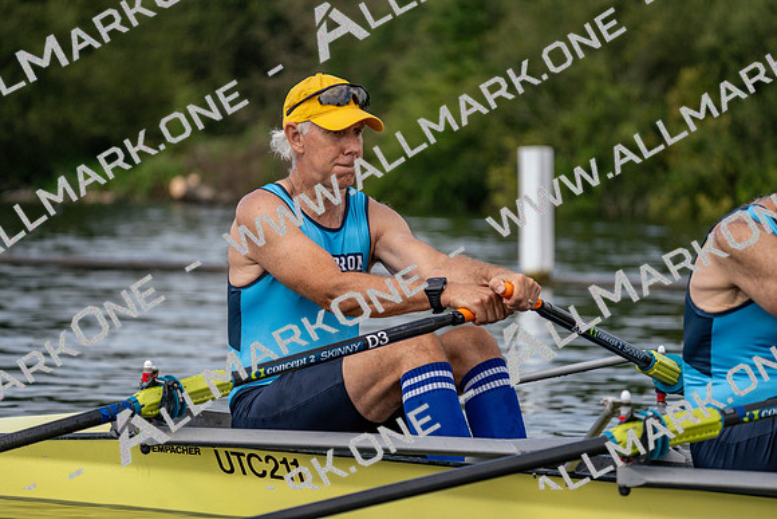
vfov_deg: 6.9
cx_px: 388
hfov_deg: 10.3
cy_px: 260
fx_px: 4317
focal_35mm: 200
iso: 320
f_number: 5.6
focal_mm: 200
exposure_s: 1/1600
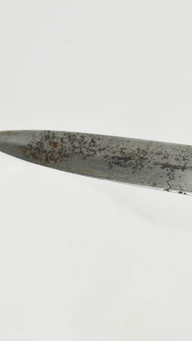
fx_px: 2260
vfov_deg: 8.6
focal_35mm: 250
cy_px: 171
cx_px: 182
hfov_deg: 4.9
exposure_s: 1/160
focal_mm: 105
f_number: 9
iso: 400
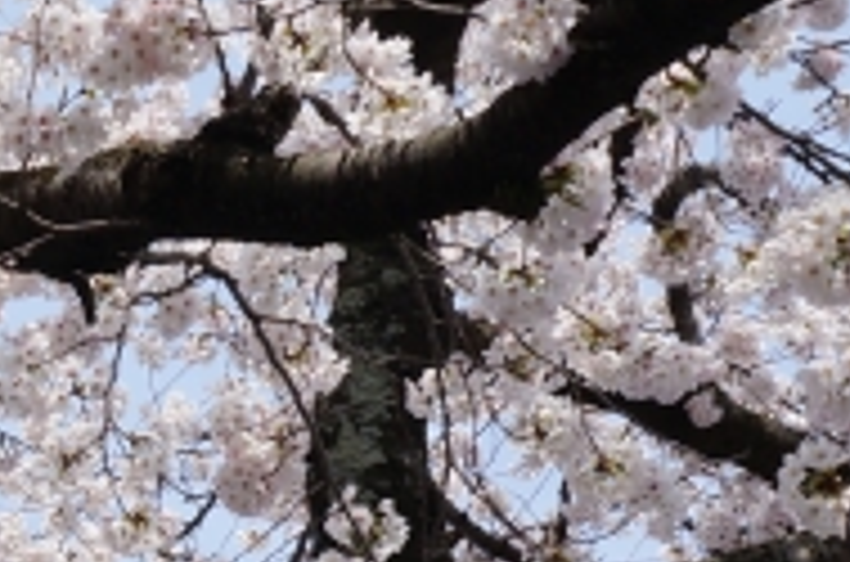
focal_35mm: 143
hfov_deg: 13.8
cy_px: 998
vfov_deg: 9.1
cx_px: -274
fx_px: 3368
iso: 200
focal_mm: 18
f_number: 13
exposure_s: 1/200
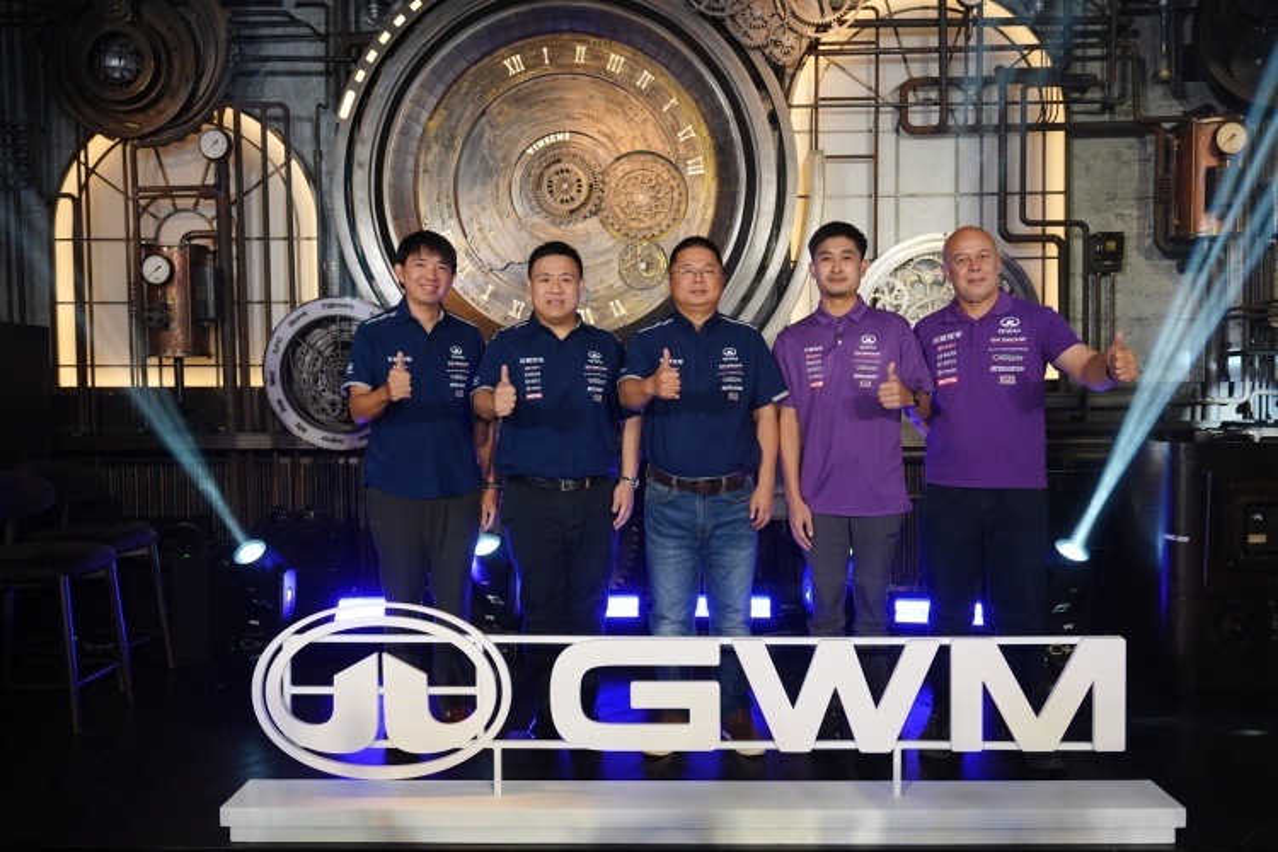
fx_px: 1065
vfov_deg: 43.6
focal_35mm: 30
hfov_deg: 61.9
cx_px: 639
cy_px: 426
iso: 2500
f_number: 2.8
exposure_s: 1/200
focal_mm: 30
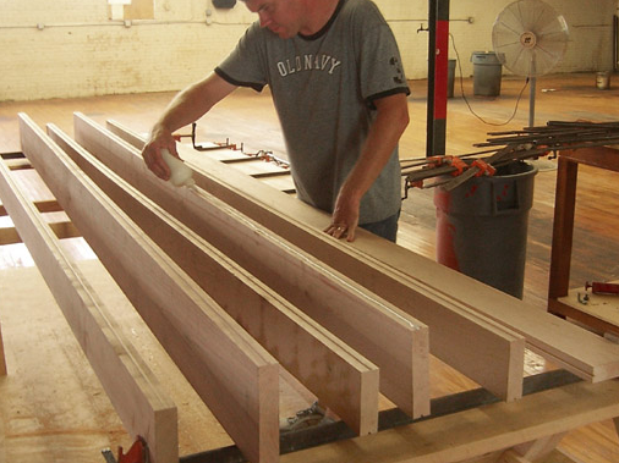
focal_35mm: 47
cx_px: 289
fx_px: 840
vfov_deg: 30.9
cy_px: 225
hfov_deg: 40.4
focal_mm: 5.5
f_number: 3.4
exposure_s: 1/15
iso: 140
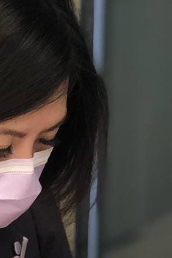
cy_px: 285
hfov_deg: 7.0
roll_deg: -0.7
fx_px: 1397
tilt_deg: -23.0
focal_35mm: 195
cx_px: 33
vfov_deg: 10.4
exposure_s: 1/24
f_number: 2.4
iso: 125
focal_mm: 6
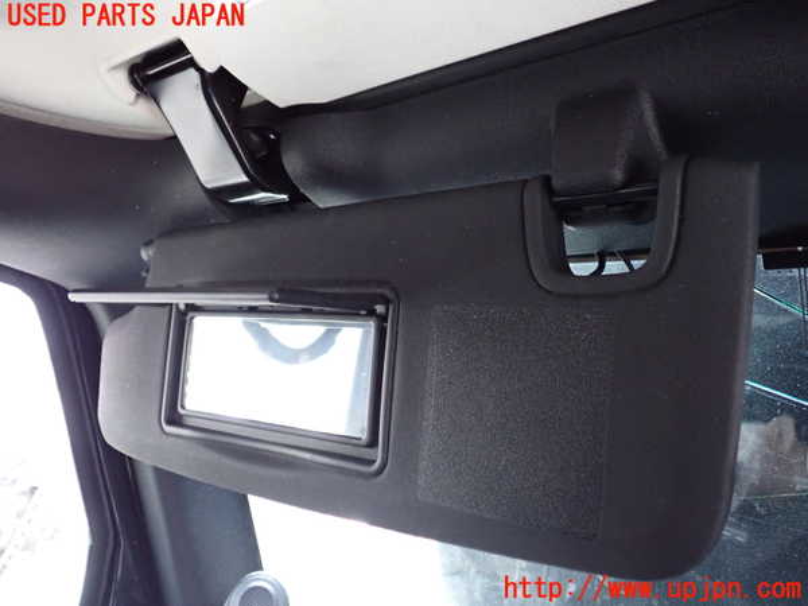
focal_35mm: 30
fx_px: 700
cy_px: 303
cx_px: 404
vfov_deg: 46.8
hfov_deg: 60.0
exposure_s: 1/20
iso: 800
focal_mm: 5.4
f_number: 2.3
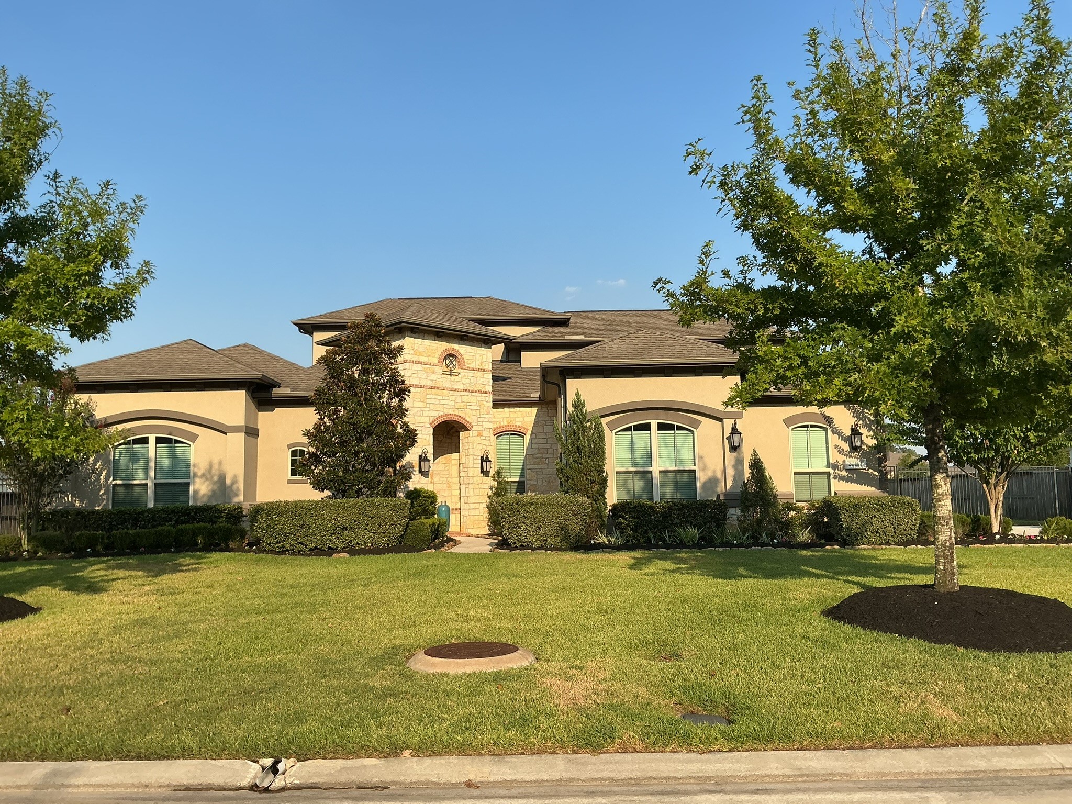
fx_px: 898
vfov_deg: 48.2
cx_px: 536
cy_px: 402
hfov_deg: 61.7
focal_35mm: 29
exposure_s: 1/1412
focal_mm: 3
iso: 25
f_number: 1.8
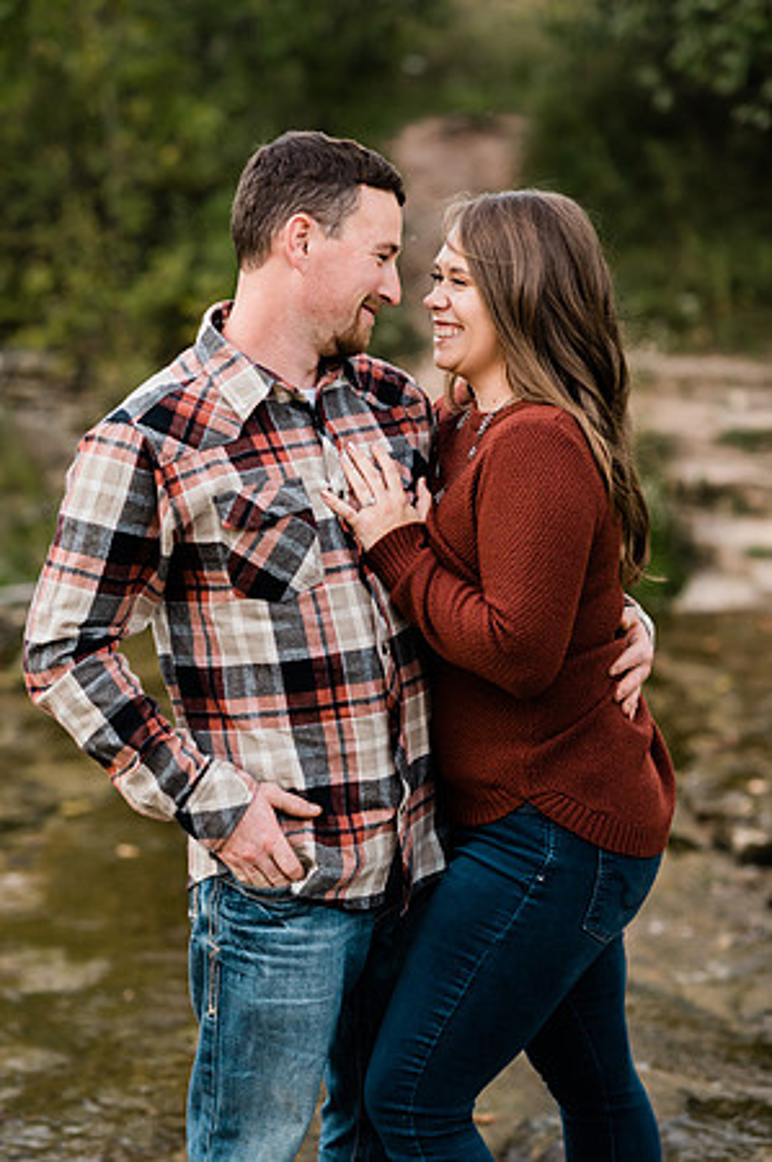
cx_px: 386
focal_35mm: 85
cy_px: 581
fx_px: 2740
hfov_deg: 16.0
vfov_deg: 23.9
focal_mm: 85
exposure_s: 1/200
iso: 500
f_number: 2.5
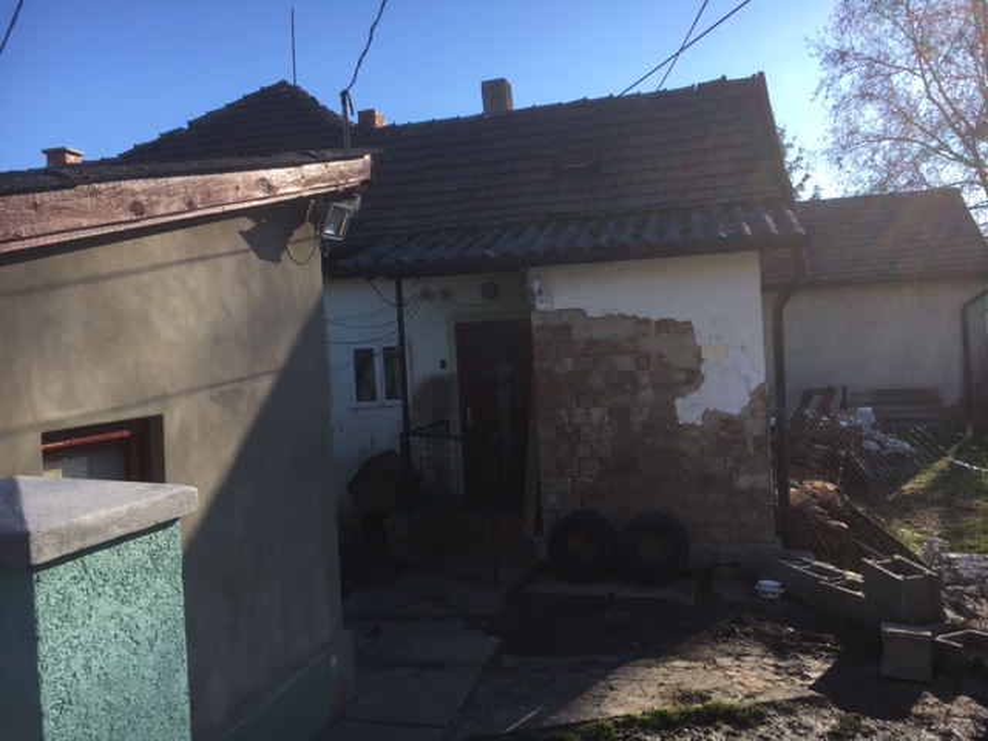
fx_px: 828
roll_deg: +3.6
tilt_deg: +0.2
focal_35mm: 29
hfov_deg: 61.7
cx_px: 494
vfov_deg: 48.2
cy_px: 370
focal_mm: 4.15
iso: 25
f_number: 2.2
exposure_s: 1/754
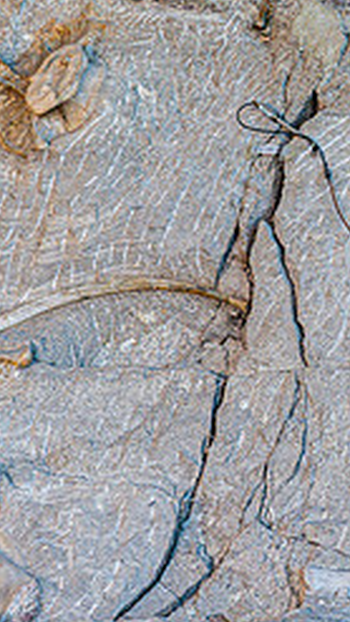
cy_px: 216
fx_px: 2837
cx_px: 501
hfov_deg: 7.0
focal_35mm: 172
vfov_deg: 12.5
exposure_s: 1/160
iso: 640
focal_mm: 70
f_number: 4
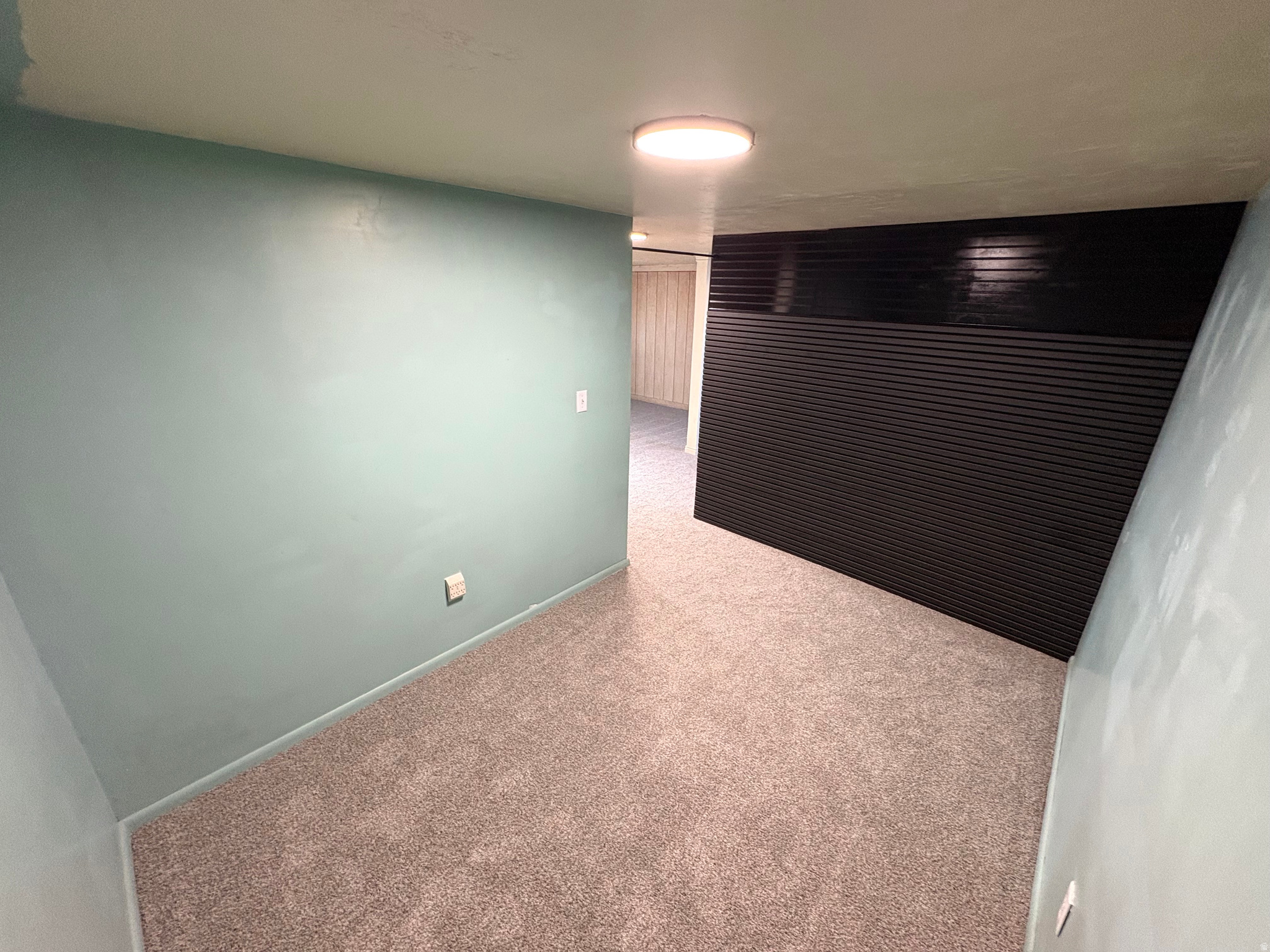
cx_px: 635
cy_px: 476
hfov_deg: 102.1
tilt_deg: -20.7
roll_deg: -1.1
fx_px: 514
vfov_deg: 85.7
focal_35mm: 14
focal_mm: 2.22
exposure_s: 1/60
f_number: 2.2
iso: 320
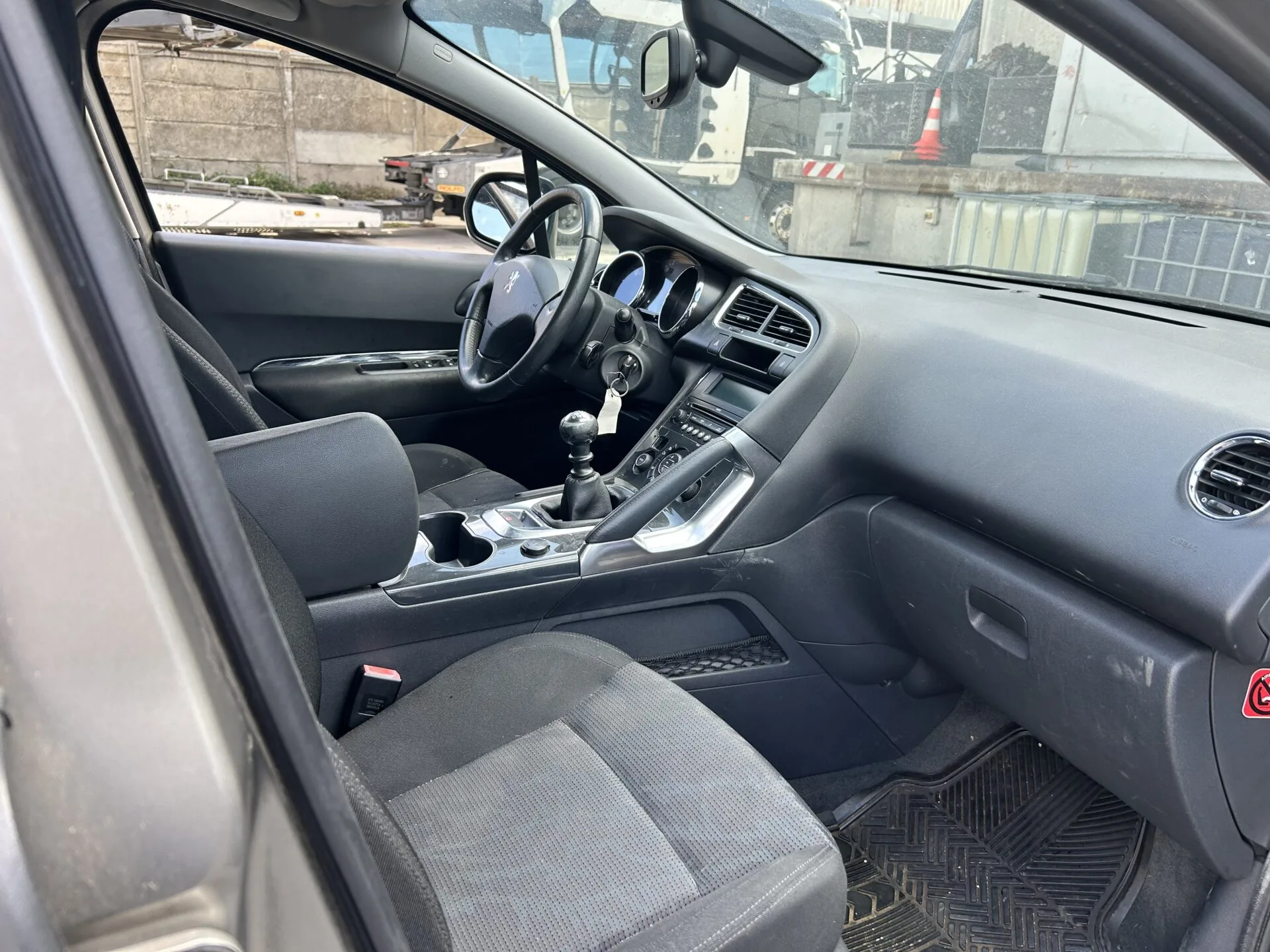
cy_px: 476
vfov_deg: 53.1
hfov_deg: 67.3
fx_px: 954
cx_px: 635
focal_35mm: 26
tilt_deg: -19.7
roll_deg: -3.6
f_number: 1.5
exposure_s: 1/150
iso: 32
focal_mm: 5.7
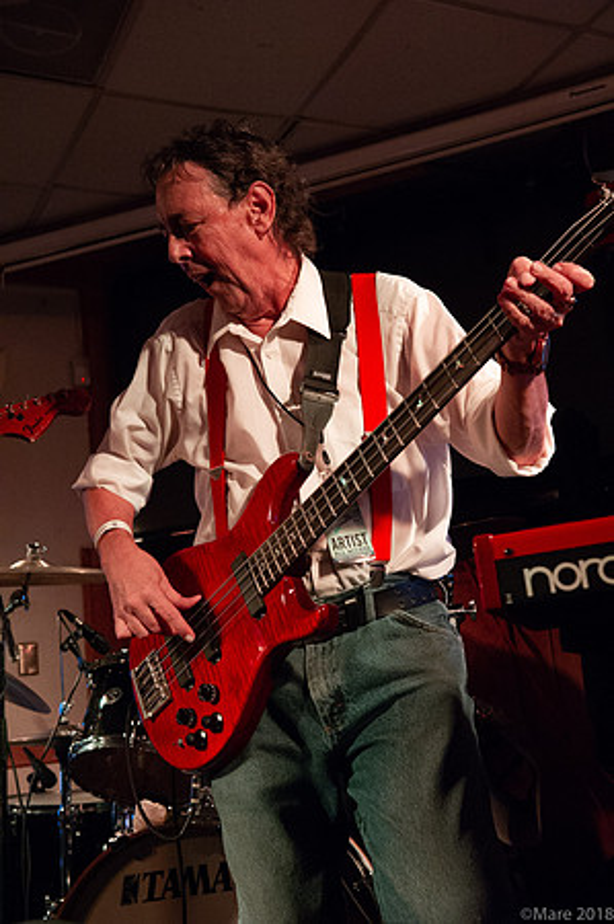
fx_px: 1154
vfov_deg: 43.6
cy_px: 462
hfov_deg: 29.8
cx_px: 307
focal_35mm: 45
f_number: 6.3
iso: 6400
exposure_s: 1/160
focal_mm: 45
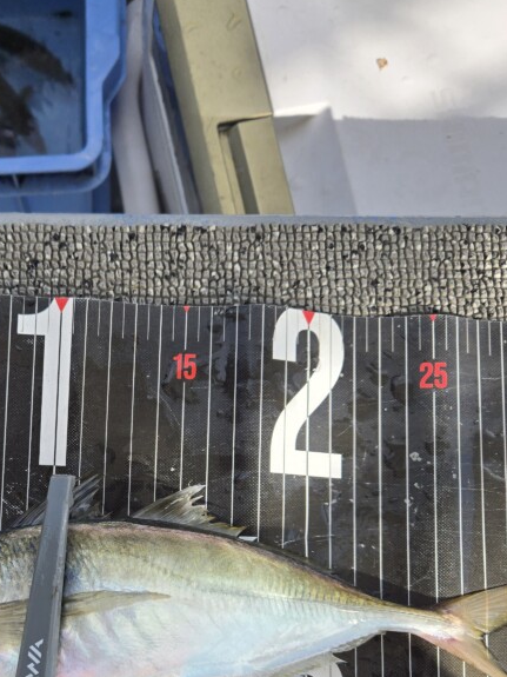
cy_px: 497
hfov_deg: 34.9
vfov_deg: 45.4
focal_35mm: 40
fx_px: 781
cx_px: 104
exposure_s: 1/550
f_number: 1.8
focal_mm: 5.4
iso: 25
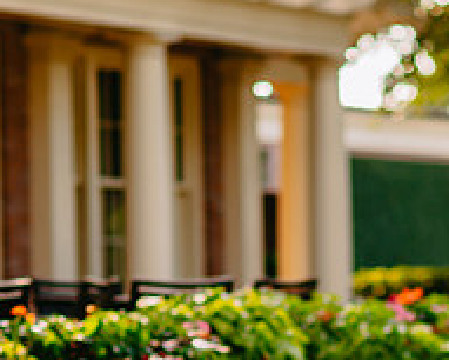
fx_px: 3789
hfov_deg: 6.8
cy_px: 428
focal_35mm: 285
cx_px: 400
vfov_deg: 5.4
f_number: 2
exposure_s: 1/800
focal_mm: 85
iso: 100
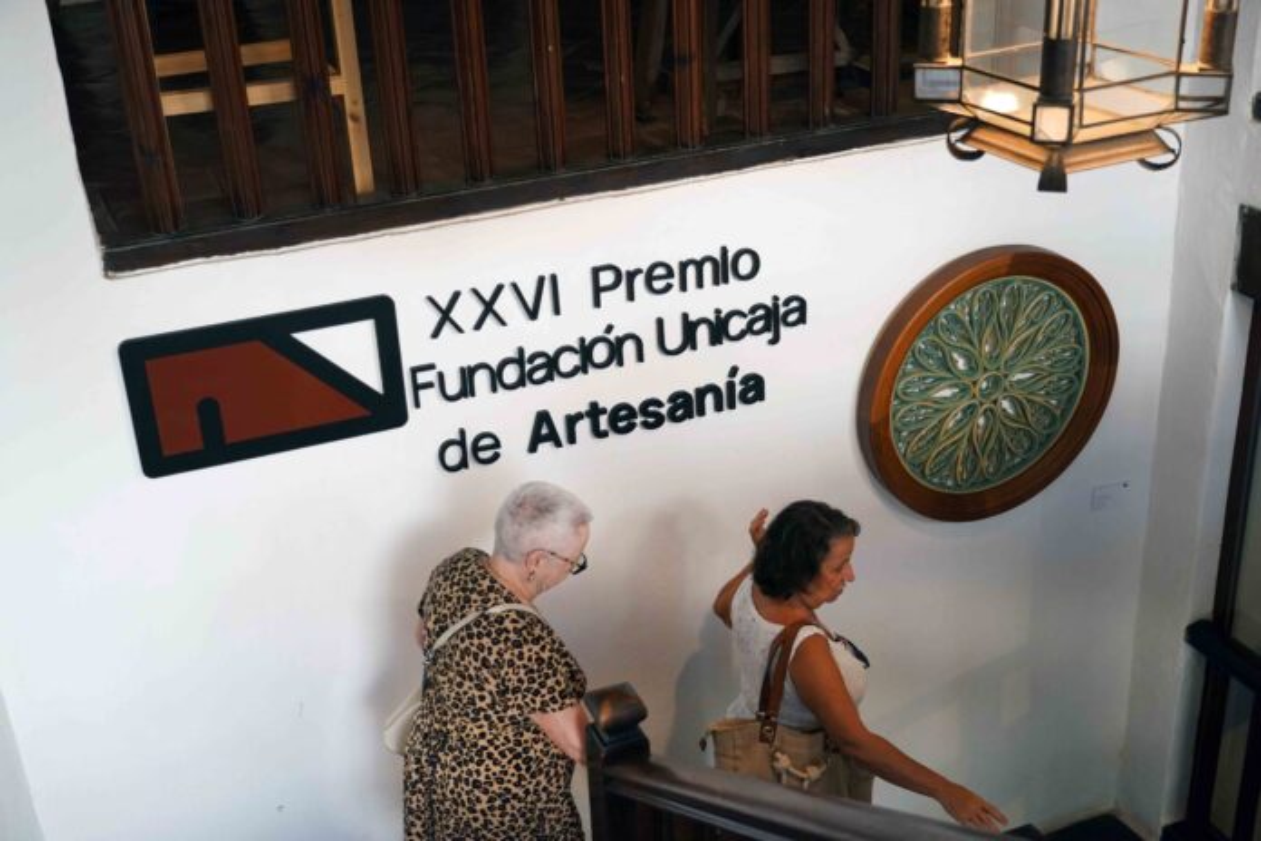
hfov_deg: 46.4
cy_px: 420
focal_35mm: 42
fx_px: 1471
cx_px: 630
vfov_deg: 31.9
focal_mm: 42
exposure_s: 1/320
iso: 2500
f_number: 4
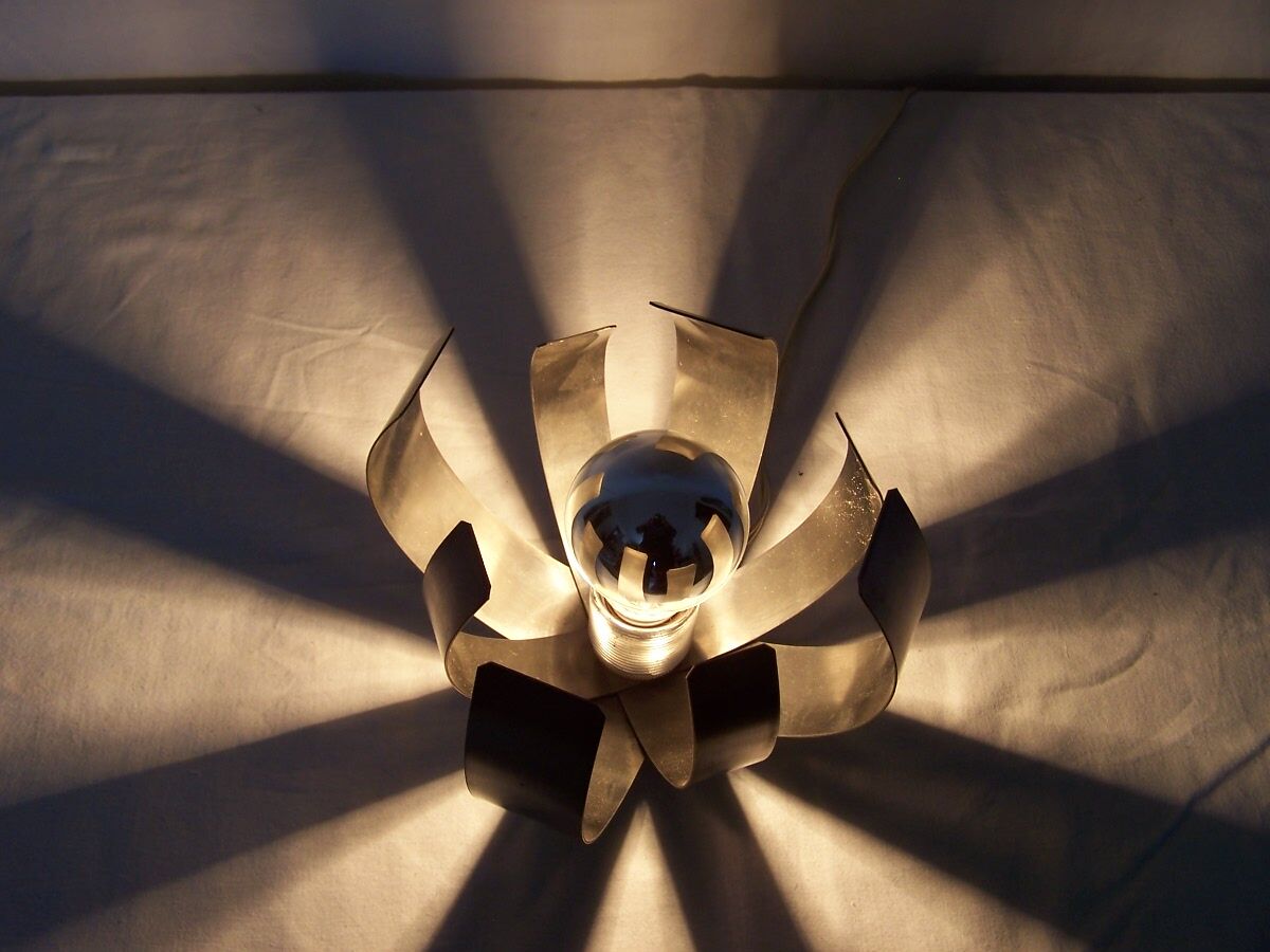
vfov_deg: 37.7
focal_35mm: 38
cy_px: 476
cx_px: 635
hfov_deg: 49.0
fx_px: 1394
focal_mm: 6.3
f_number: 2.8
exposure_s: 1/60
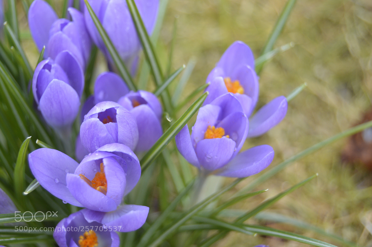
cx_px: 186
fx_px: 852
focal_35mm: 82
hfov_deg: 24.6
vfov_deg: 16.5
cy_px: 124
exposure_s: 1/125
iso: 400
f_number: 5.6
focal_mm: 55
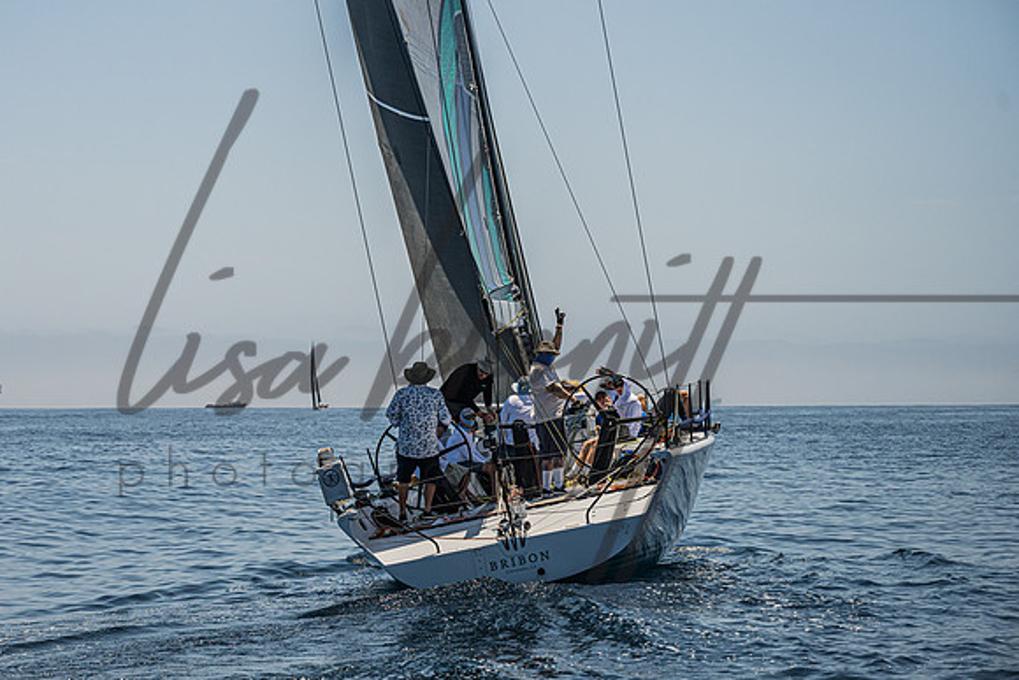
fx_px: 2578
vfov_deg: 15.0
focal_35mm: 91
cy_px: 299
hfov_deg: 22.3
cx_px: 358
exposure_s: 1/5000
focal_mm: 70
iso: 200
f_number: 5
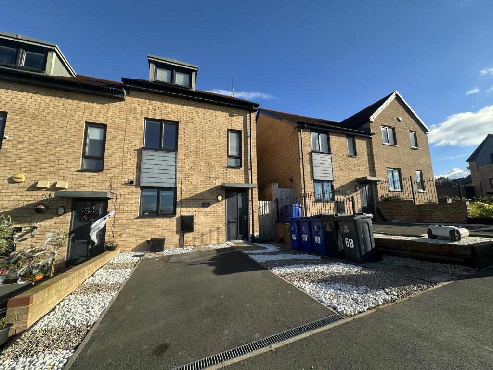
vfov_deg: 85.7
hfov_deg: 102.1
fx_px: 199
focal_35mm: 14
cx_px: 246
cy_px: 185
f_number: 2.2
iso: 40
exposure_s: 1/1072
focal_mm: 2.22
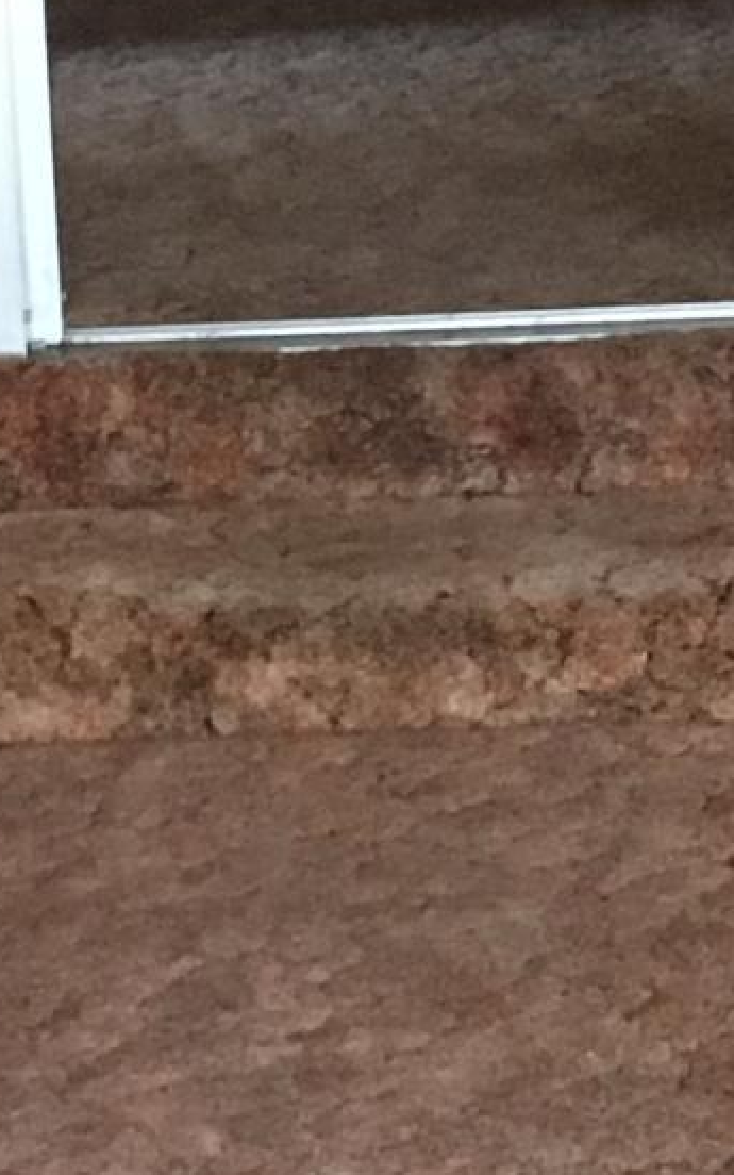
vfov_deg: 12.4
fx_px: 5345
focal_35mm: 167
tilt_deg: -9.1
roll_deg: +2.5
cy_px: 87
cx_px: 436
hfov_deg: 7.9
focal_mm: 4.15
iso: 200
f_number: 2.2
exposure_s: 1/30
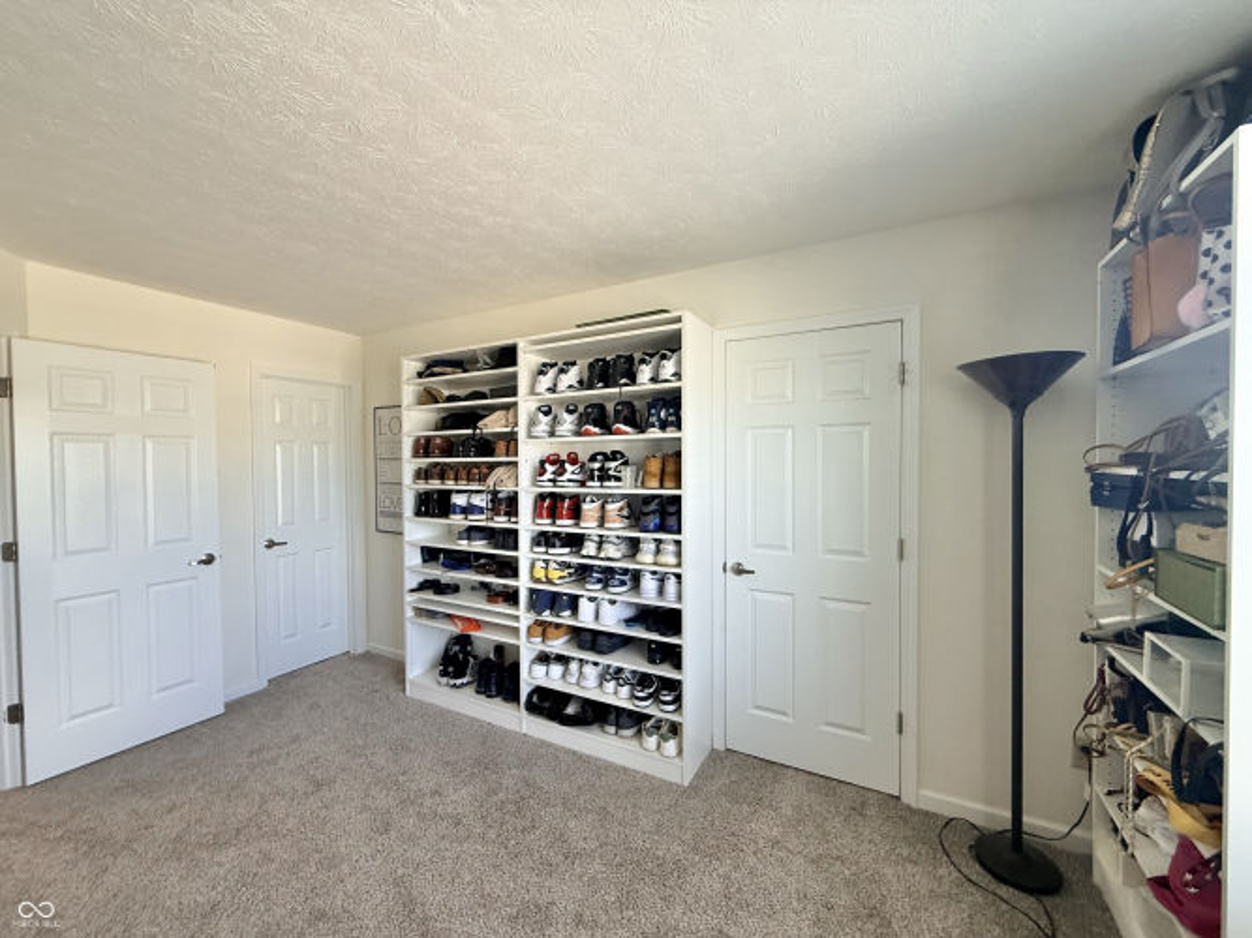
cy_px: 469
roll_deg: +1.7
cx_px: 626
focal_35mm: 14
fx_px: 506
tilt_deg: +0.9
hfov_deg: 102.1
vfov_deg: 85.7
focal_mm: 2.22
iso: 200
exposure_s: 1/120
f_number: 2.2
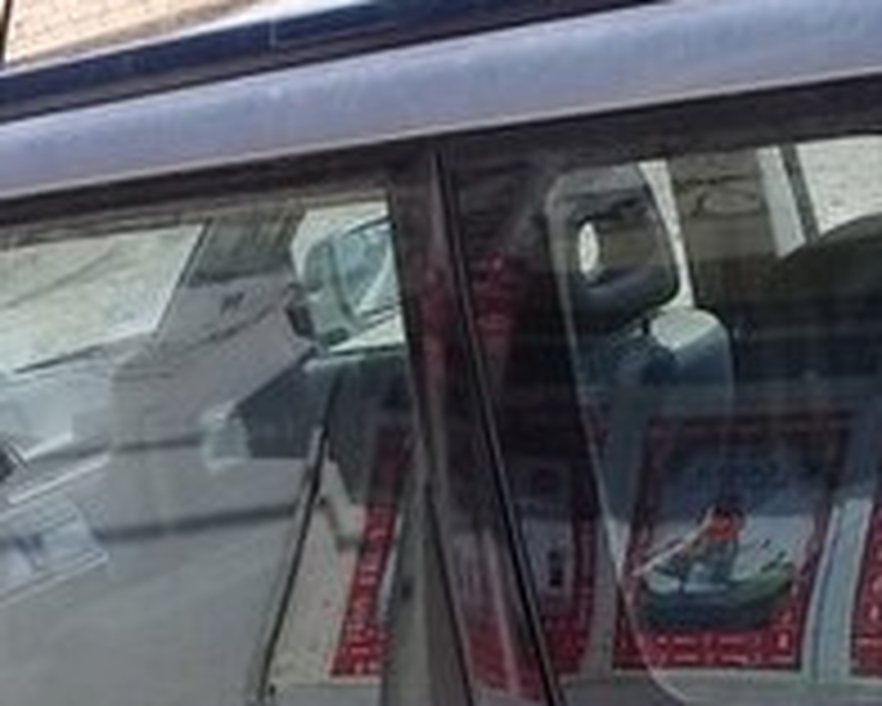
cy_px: 933
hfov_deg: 18.8
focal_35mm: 102
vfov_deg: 14.4
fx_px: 2664
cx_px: 513
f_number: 2.2
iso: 50
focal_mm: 3.3
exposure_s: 1/762
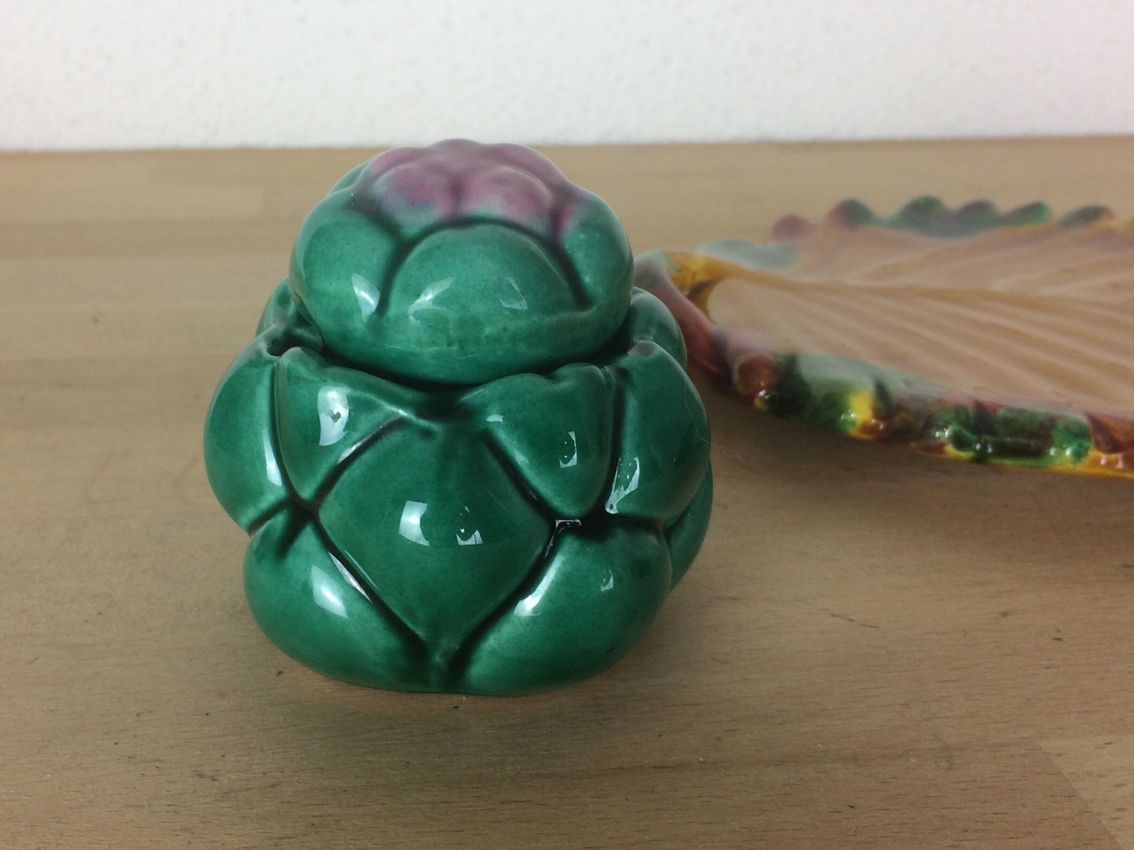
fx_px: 1278
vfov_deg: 36.8
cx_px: 524
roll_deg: -1.2
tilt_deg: -22.6
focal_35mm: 39
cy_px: 422
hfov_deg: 47.8
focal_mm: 4.15
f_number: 2.2
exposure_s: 1/50
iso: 40
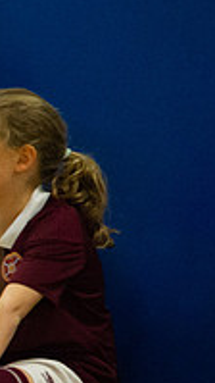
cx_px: -324
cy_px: 271
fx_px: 9594
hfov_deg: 1.3
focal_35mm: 947
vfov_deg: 2.3
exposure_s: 1/320
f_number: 6.3
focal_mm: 310
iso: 8000
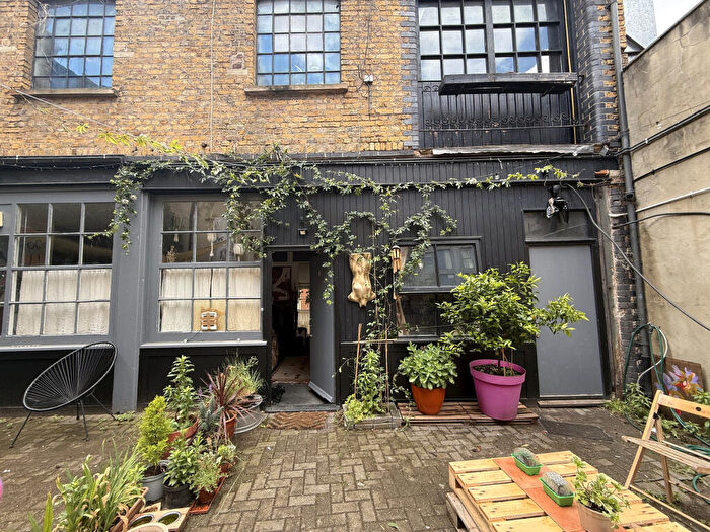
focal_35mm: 14
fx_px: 287
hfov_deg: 102.1
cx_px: 355
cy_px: 266
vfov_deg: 85.7
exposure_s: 1/99
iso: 50
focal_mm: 2.22
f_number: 2.2
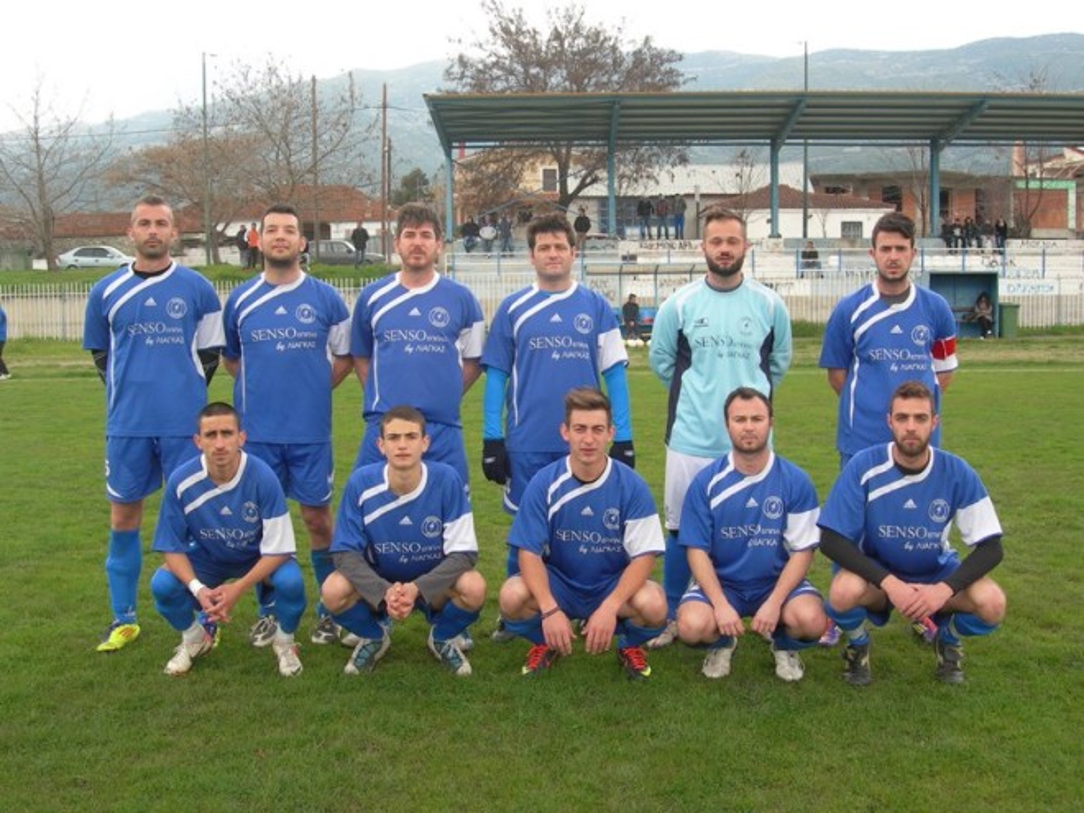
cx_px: 542
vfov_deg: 35.1
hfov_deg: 45.8
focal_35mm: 41
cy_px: 406
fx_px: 1284
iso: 50
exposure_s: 1/93.2
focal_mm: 8.5
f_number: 4.9
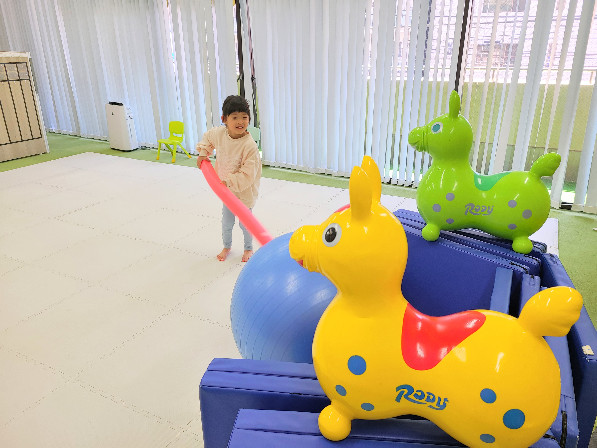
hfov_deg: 67.3
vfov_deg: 53.1
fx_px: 448
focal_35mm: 26
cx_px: 298
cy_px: 224
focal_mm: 5.4
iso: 100
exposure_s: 1/60
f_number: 1.8
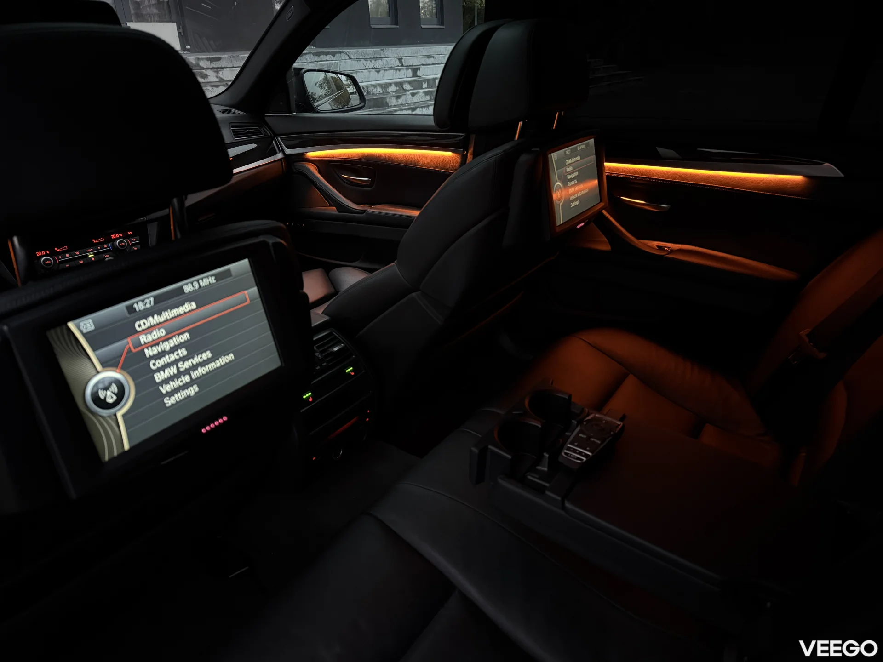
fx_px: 612
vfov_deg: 56.8
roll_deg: +2.1
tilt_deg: -24.9
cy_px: 331
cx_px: 442
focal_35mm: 24
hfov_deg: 71.6
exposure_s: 1/20
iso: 1600
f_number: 1.78
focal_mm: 6.76
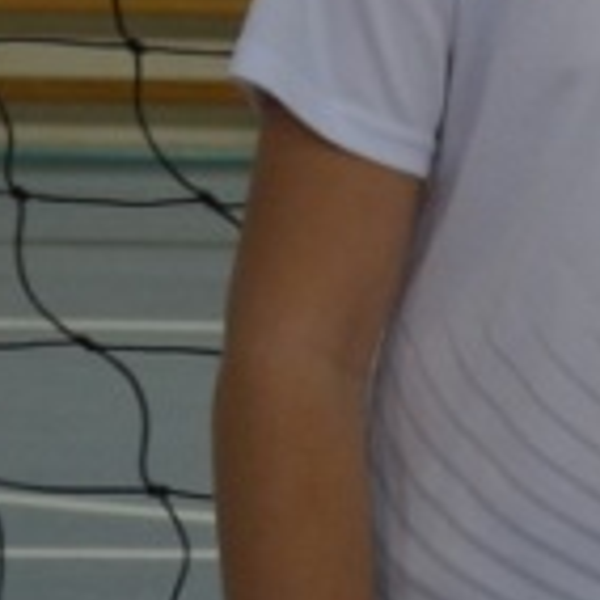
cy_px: -254
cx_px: 1901
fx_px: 8120
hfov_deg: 4.1
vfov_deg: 4.2
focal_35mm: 414
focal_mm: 45
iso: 800
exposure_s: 1/60
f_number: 4.8
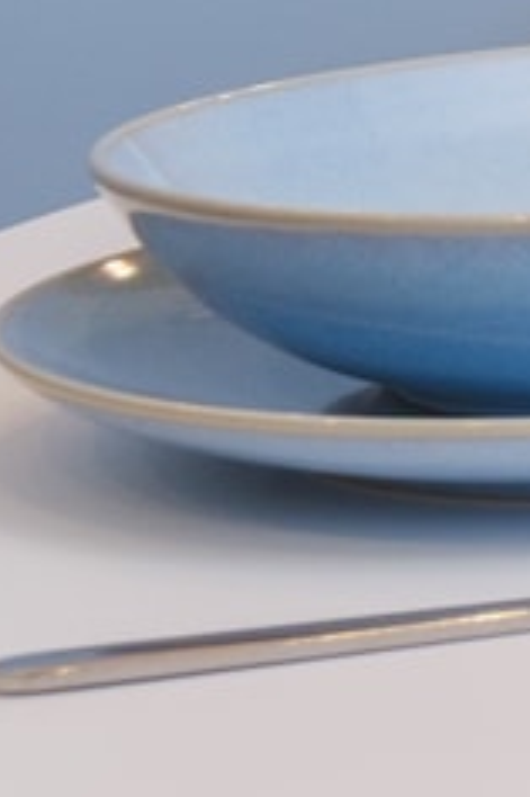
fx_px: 4600
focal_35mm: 208
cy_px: -499
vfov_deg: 9.5
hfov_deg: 5.6
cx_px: 2154
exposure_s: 1/8
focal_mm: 24
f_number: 8
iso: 320
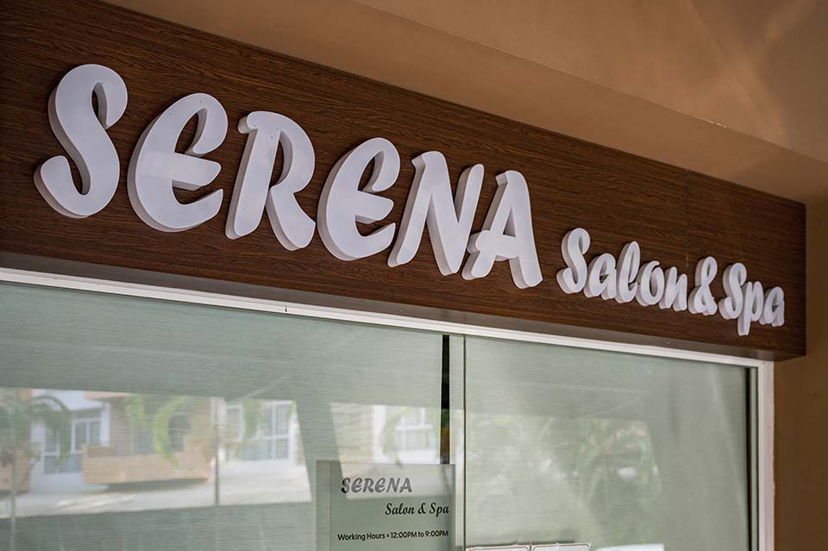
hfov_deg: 44.5
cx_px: 414
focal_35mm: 44
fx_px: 1011
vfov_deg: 30.5
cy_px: 276
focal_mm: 44
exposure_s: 1/250
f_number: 4
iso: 280
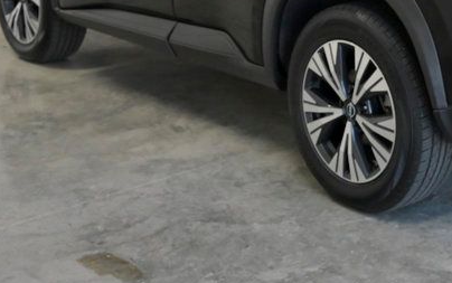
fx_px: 986
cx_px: 424
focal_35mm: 80
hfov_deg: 24.9
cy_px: -21
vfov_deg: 15.9
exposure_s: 1/1000
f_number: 5.6
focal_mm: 31
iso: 2500
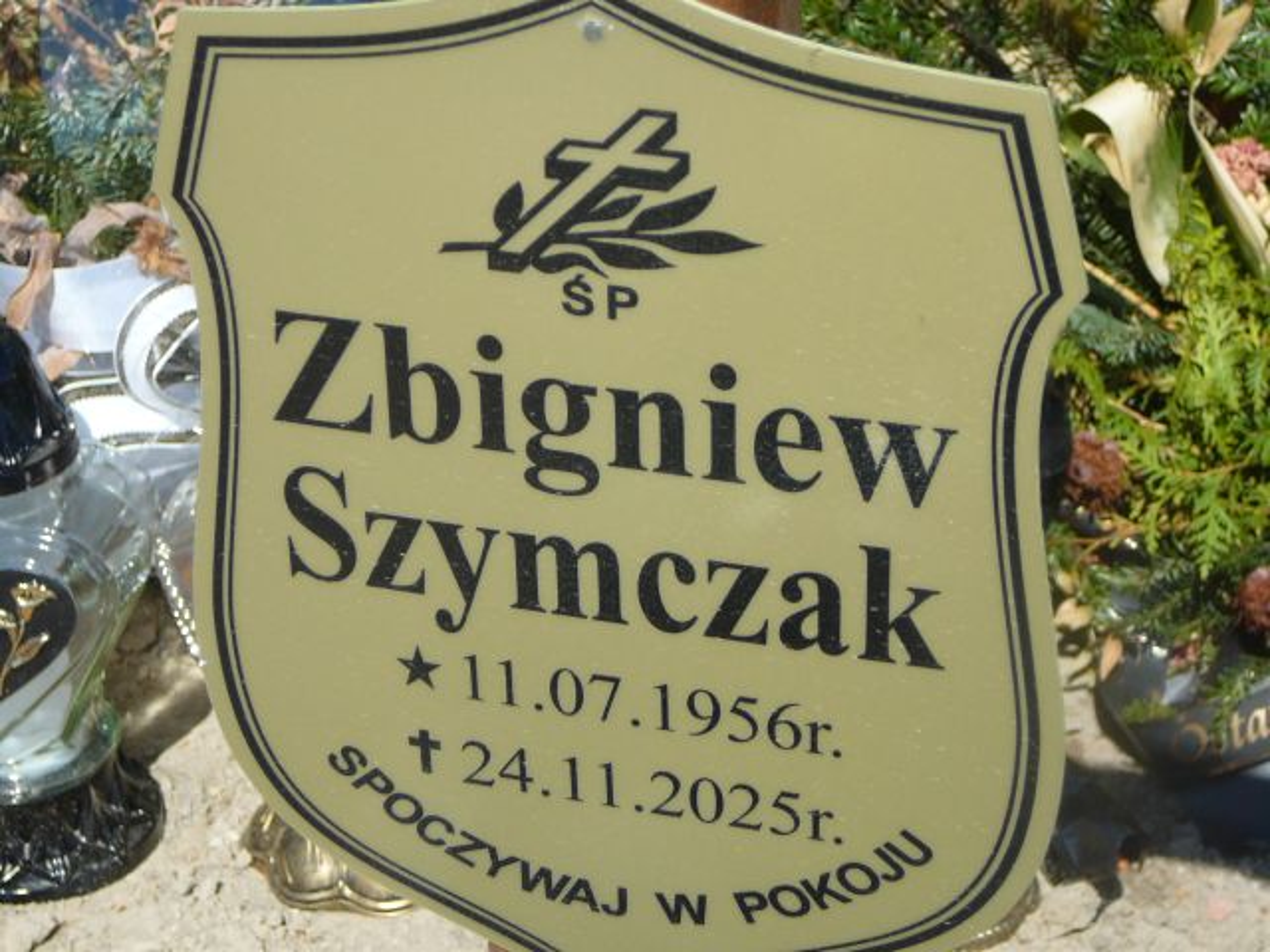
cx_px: 635
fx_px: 3008
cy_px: 476
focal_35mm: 82
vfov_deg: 18.0
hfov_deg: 23.8
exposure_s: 1/800
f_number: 3.8
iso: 80
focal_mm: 12.2
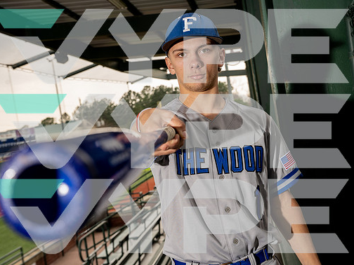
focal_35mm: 52
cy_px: 131
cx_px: 172
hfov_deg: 36.8
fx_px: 532
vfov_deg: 28.0
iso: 640
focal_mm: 47
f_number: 6.3
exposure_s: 1/250
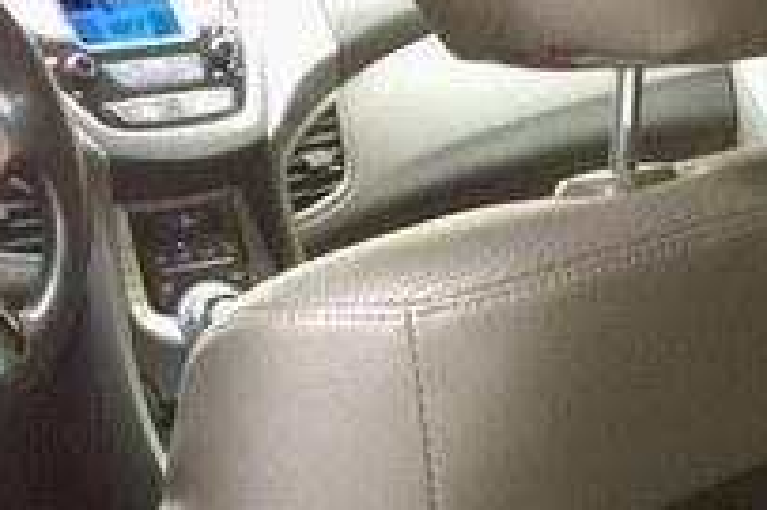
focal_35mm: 98
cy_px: 784
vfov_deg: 13.1
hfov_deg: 19.4
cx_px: 971
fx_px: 2086
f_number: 2.2
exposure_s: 1/33
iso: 125
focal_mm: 4.15
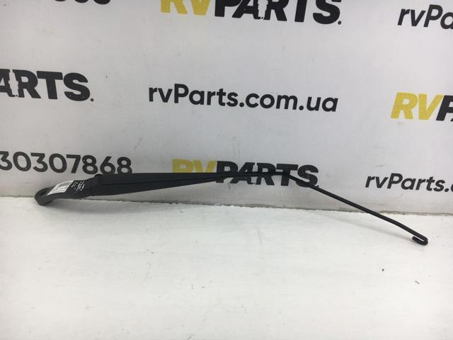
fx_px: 380
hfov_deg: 61.7
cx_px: 226
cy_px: 170
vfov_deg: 48.2
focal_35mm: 29
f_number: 2.2
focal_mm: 4.15
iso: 32
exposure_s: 1/100
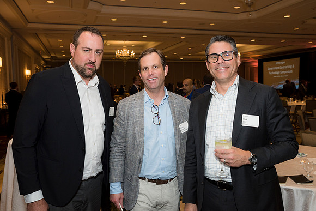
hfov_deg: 58.7
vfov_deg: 41.1
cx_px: 158
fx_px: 281
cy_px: 106
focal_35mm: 32
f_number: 5.6
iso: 800
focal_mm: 32
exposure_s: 1/125
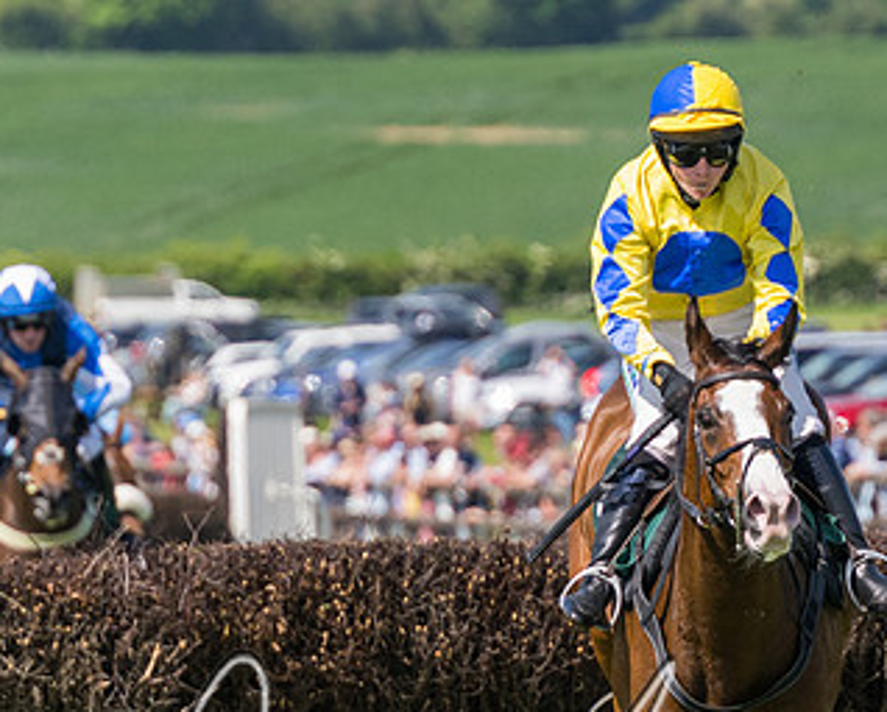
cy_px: 506
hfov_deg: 3.2
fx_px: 15950
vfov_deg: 2.6
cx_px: 799
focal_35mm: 607
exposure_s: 1/2500
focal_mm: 155
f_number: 4
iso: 400
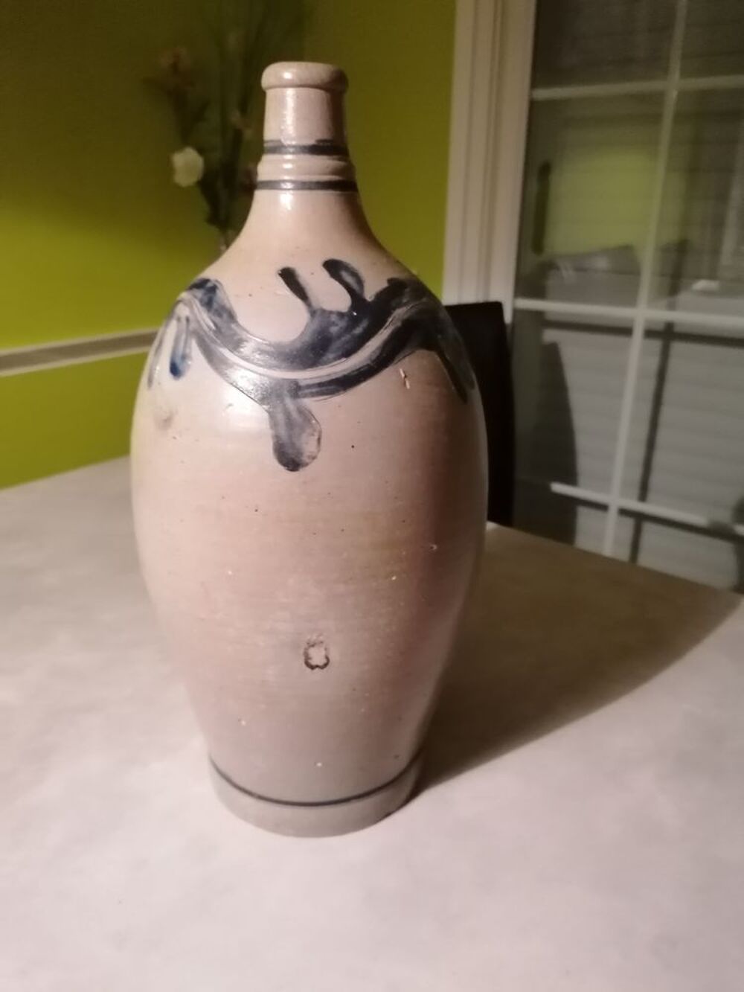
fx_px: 774
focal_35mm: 27
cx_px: 372
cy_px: 496
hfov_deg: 51.4
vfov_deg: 65.3
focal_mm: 4.75
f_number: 1.8
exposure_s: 1/16.7
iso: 1600
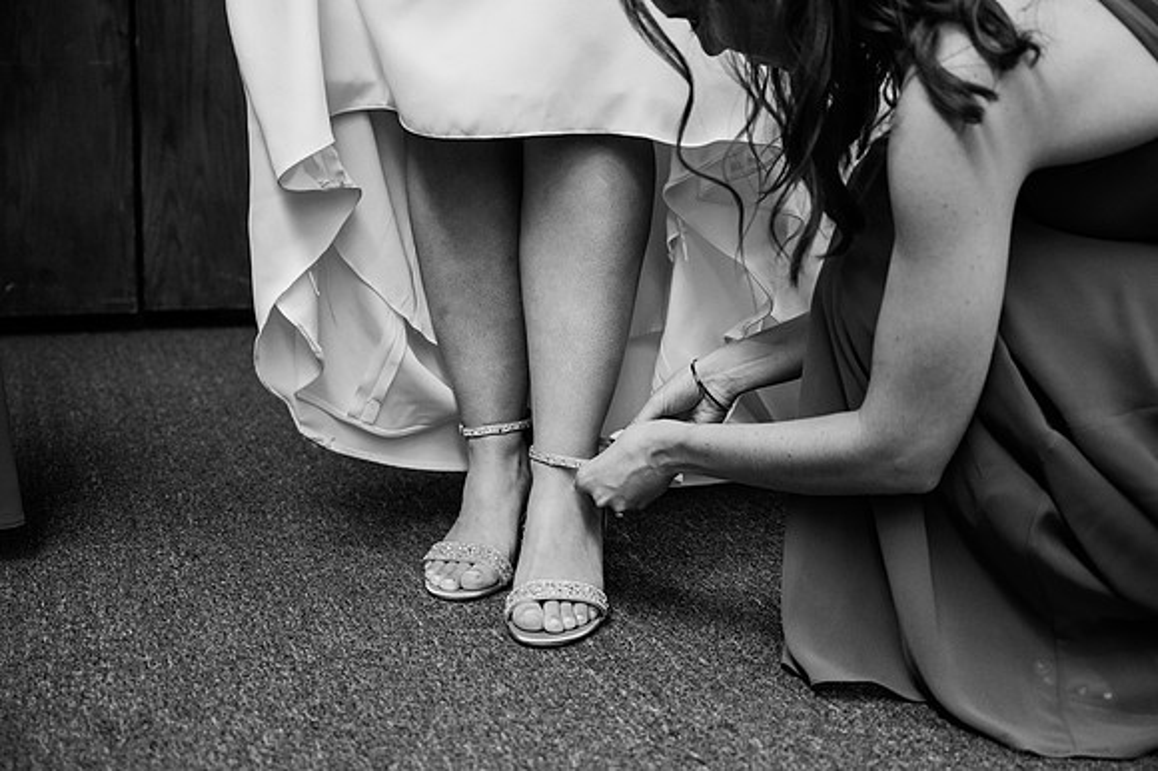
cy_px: 386
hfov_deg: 36.3
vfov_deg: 24.6
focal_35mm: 55
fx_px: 1768
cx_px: 579
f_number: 4
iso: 1600
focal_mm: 55
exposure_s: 1/250
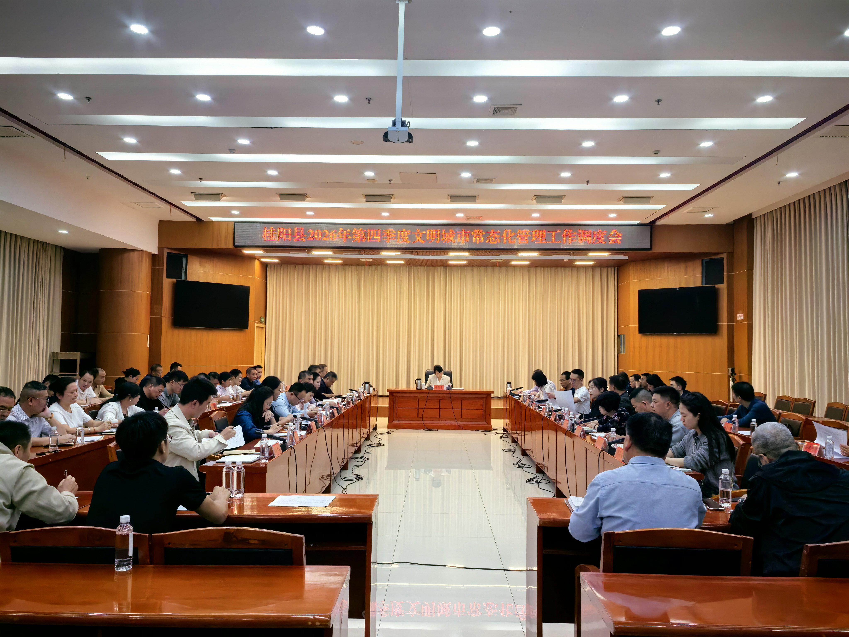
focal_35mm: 27
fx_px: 662
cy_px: 318
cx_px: 424
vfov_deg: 51.4
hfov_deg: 65.3
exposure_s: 1/100
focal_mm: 5.75
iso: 100
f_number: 4
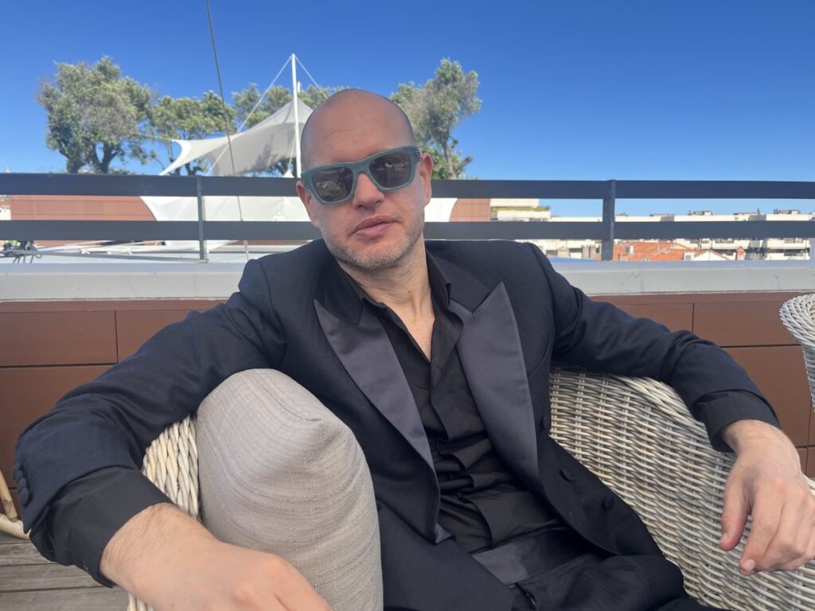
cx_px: 408
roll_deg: -0.5
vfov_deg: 53.1
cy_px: 306
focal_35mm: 26
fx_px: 612
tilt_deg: -6.0
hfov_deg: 67.3
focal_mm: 5.1
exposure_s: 1/1580
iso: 50
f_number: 1.6
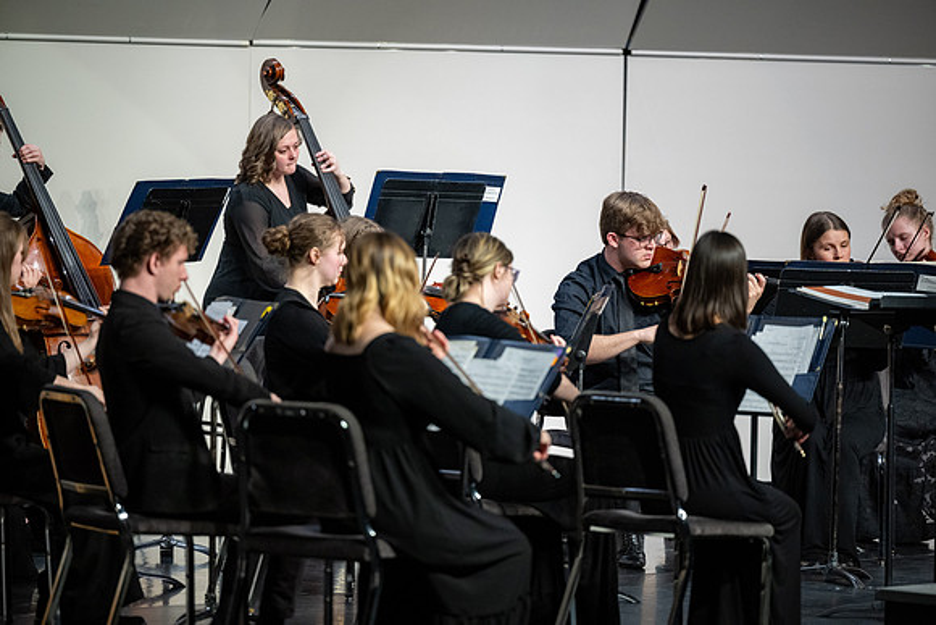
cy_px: 312
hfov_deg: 10.3
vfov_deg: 6.9
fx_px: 5201
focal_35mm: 200
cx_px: 468
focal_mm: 200
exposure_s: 1/400
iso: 2000
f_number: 2.8
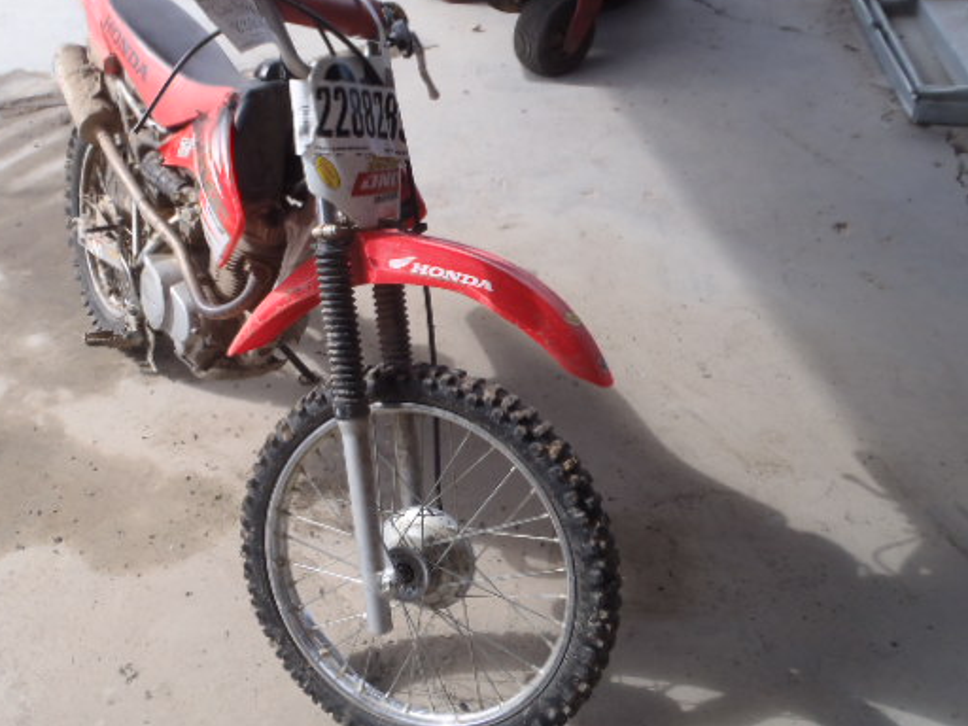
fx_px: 979
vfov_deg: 40.7
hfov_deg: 52.1
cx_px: 367
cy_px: 350
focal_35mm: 35
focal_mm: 5
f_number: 4.5
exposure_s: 1/160
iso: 80
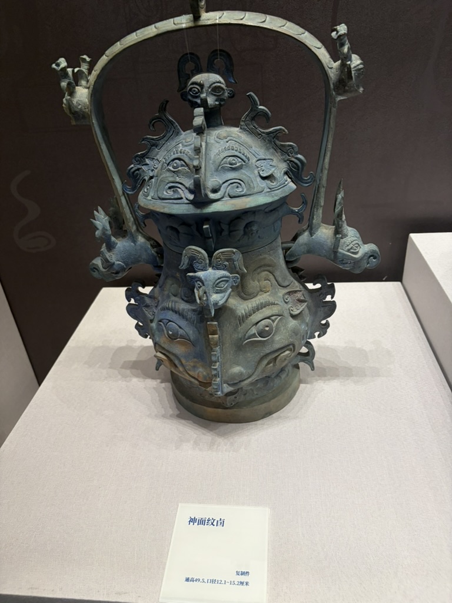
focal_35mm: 26
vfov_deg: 67.3
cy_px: 302
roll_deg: +6.0
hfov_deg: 53.1
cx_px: 226
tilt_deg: -29.2
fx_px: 453
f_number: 1.6
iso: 125
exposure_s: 1/67
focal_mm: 5.96
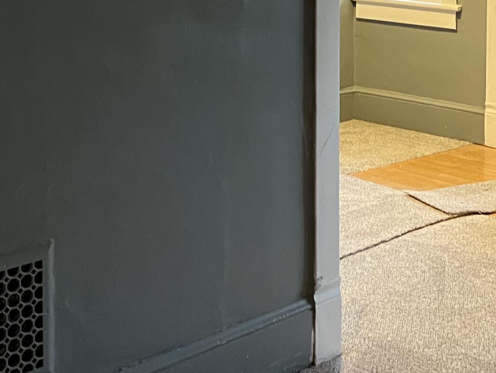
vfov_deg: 19.0
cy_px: -50
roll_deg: +1.1
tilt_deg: -3.3
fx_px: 1061
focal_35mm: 74
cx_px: 310
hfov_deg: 26.2
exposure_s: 1/40
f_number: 1.5
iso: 500
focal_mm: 5.7
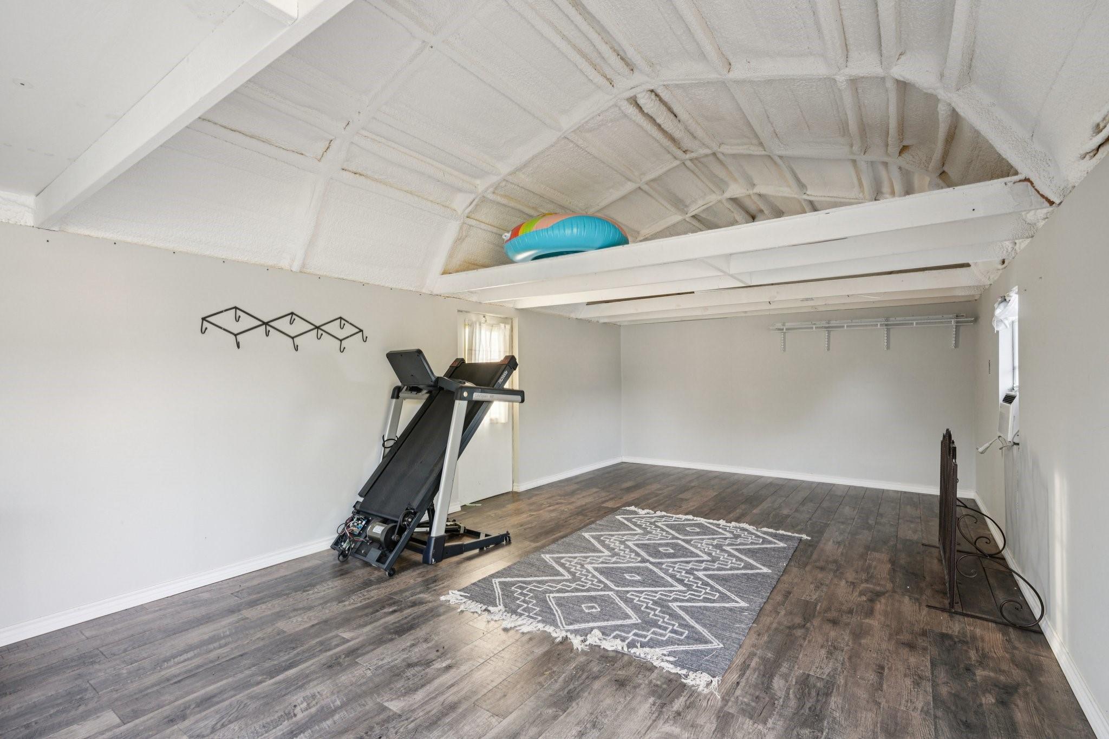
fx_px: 493
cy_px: 370
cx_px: 554
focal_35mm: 16
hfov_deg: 96.7
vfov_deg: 73.7
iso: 400
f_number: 8
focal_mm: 16
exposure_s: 1/5
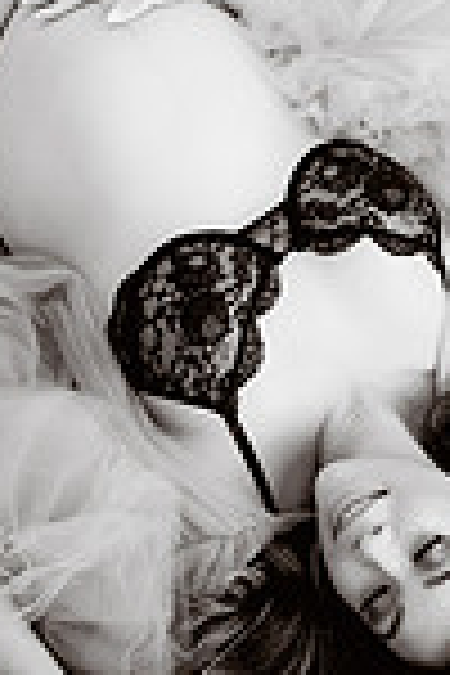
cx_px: 256
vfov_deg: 18.8
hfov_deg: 13.0
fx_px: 1969
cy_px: -27
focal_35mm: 105
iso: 125
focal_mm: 35
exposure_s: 1/125
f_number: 1.4
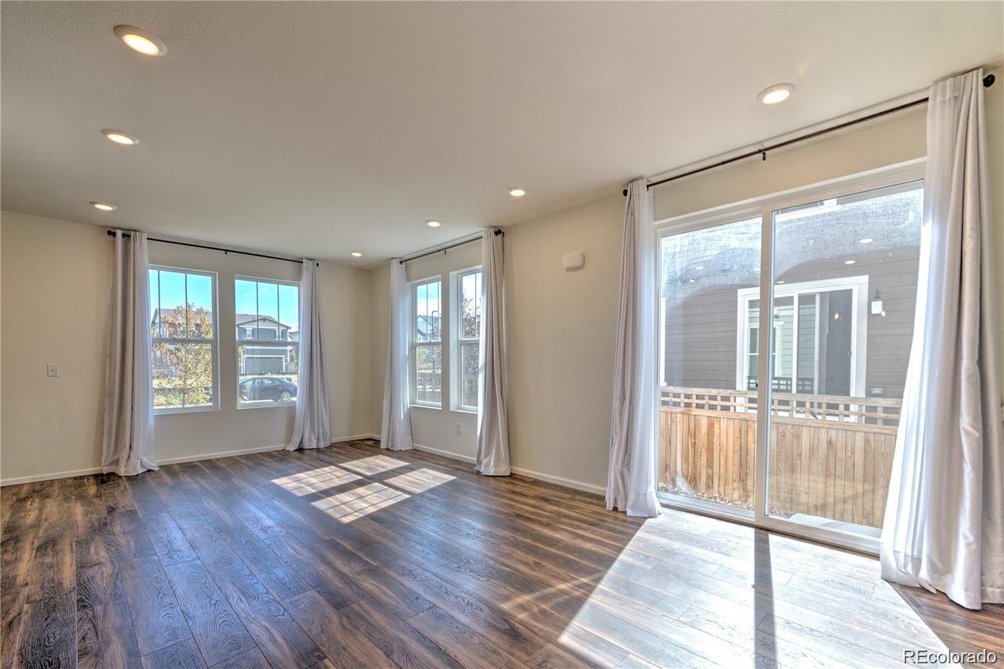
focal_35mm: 15
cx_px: 502
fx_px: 418
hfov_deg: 100.4
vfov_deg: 77.3
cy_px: 334
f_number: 9
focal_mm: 15
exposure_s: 1/200
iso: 400
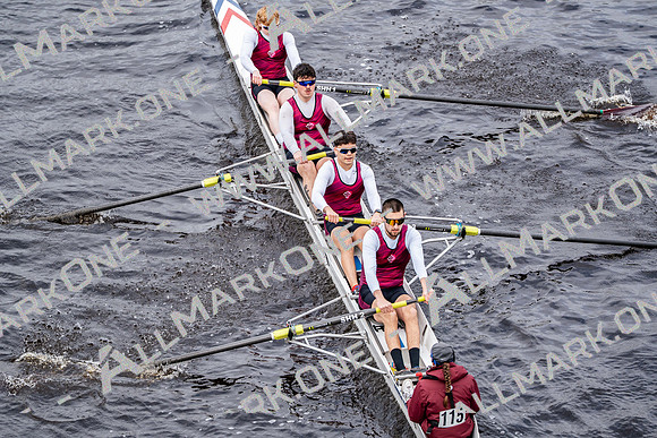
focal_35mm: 200
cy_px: 219
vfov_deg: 6.9
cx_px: 328
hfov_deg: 10.3
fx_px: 3651
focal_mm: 200
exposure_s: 1/2000
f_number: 2.8
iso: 320
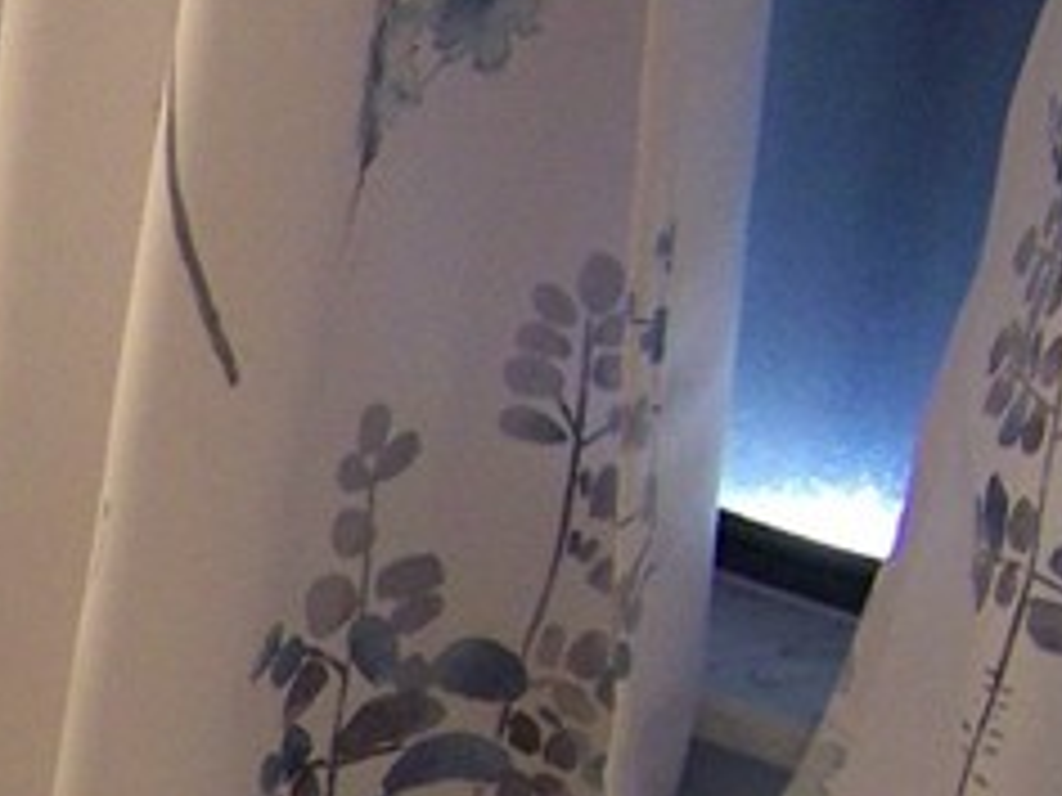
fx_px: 4786
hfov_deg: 11.6
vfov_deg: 9.3
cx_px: -904
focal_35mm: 156
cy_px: 1088
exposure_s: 1/30
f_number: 2.8
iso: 160
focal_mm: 5.85
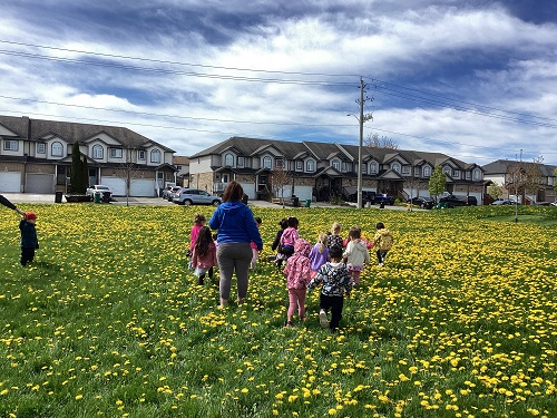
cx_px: 278
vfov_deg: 45.4
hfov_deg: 58.4
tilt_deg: -0.9
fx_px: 499
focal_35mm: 31
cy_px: 209
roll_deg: -2.6
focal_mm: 3.3
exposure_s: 1/916
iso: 25
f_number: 2.4
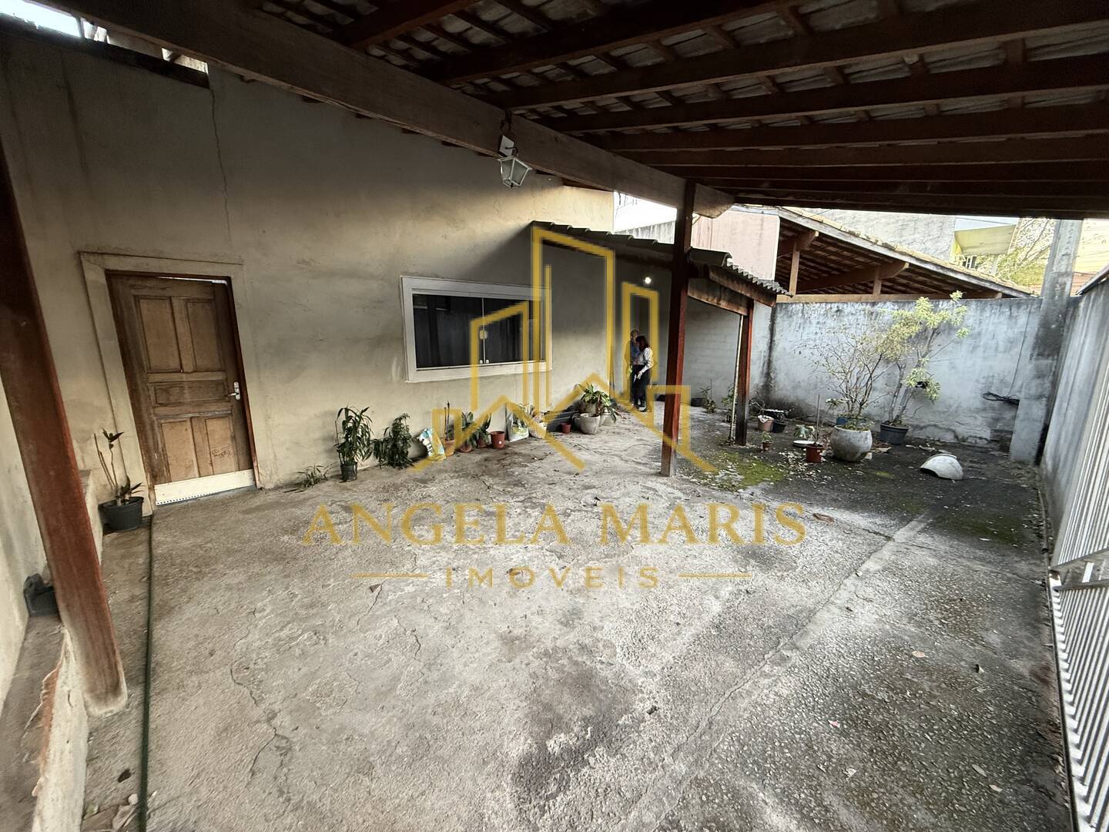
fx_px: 449
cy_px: 416
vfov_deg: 85.7
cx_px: 554
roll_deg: +0.4
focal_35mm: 14
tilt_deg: -10.7
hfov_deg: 102.1
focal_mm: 2.22
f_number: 2.2
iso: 320
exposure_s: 1/71
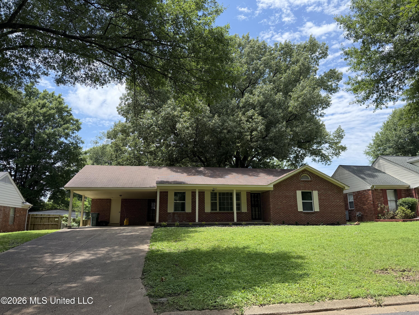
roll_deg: +0.3
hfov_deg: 71.6
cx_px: 210
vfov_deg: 56.8
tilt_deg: +13.0
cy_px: 158
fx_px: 291
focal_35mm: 24
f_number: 1.78
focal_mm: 6.76
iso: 100
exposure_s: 1/2053
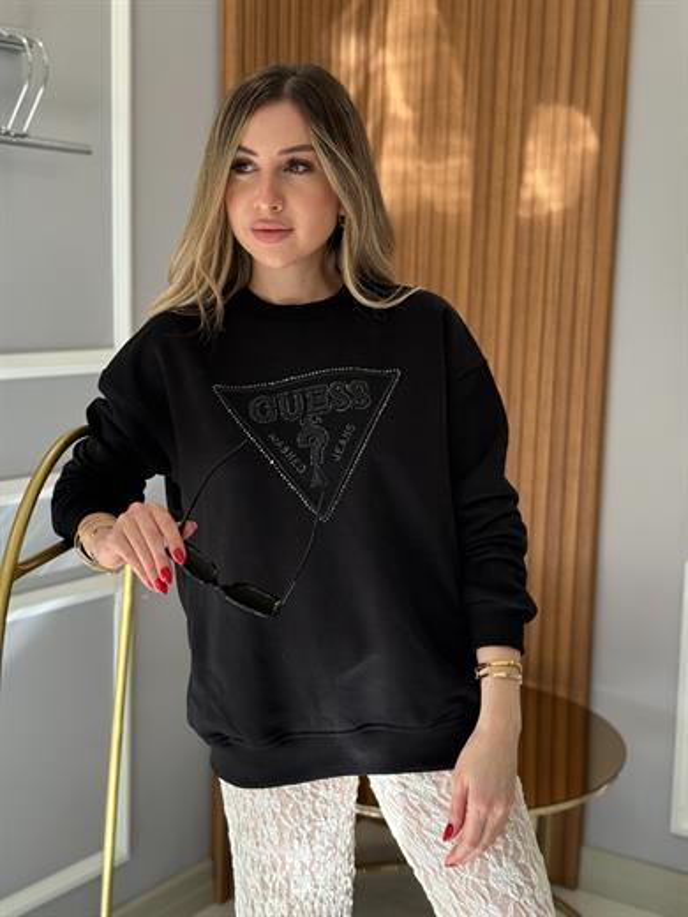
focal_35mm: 48
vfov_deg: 39.7
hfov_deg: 30.3
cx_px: 344
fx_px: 1272
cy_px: 458
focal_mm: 6.76
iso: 160
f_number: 1.78
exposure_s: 1/242
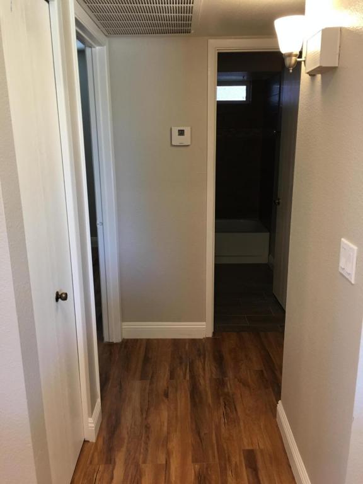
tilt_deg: -15.6
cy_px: 242
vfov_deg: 61.7
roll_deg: +0.2
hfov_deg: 48.2
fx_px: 405
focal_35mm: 29
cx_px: 182
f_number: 2.2
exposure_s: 1/15
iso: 40
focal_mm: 4.15
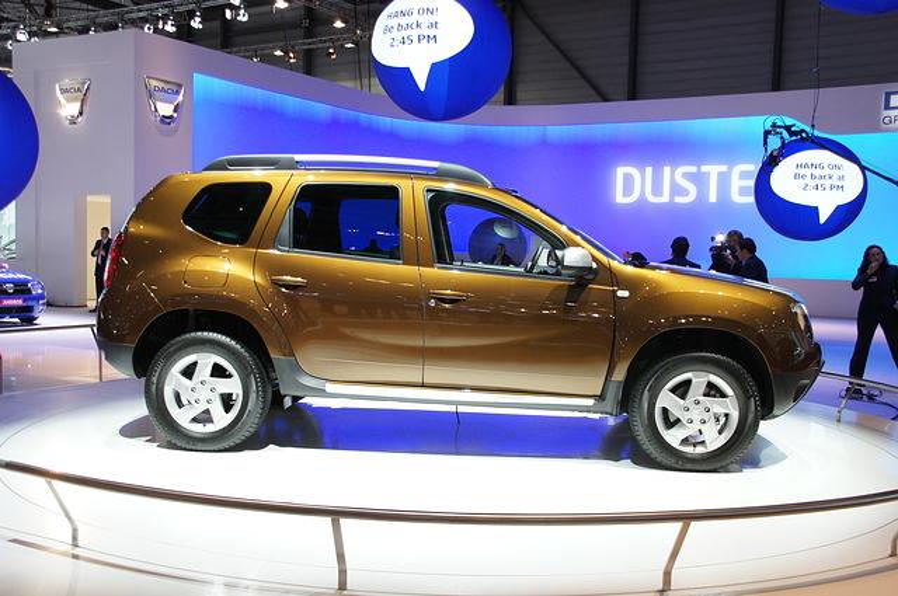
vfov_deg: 34.1
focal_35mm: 39
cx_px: 449
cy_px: 298
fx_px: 972
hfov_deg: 49.6
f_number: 5.6
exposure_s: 1/80
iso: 800
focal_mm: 26
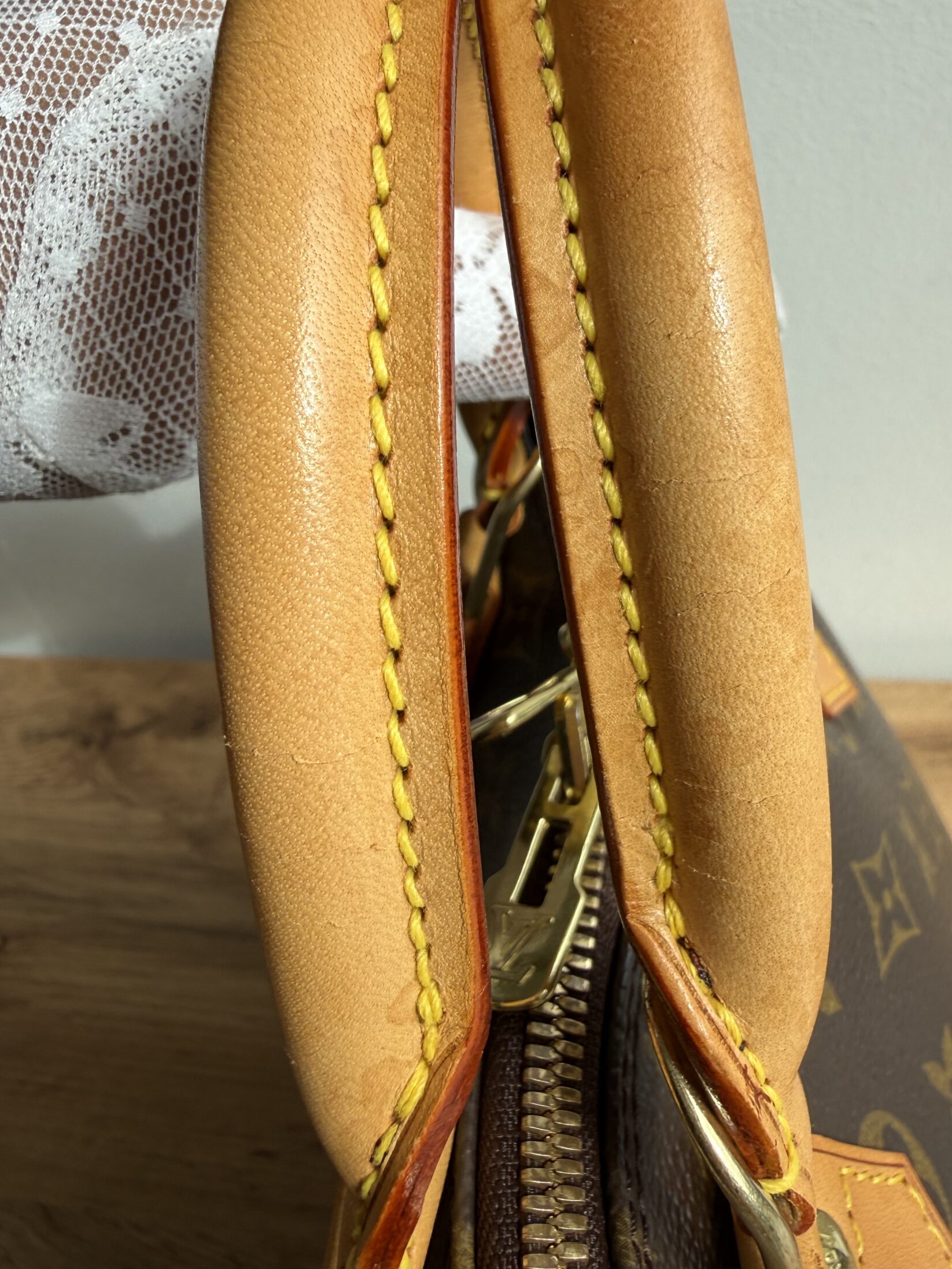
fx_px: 1027
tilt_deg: -38.7
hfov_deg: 49.6
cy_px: 626
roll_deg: +13.5
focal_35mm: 28
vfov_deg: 63.4
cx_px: 541
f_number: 2.2
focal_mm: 2.22
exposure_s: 1/475
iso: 40
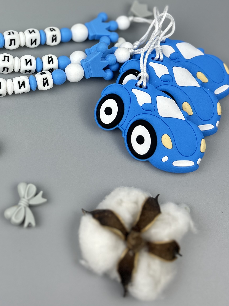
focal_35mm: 45
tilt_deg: -60.3
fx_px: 397
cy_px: 77
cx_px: 34
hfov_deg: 31.1
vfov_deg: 40.9
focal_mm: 5.7
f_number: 1.5
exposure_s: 1/282
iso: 40
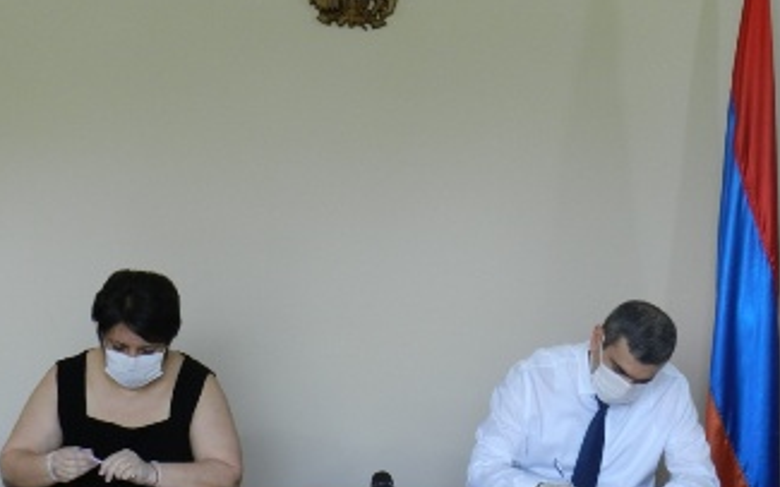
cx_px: 359
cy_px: 254
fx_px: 1275
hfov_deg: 34.0
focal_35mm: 60
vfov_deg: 21.6
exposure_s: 1/30
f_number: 4.2
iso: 280
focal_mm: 8.1
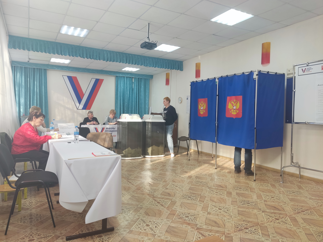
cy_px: 121
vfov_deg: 54.9
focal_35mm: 25
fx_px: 233
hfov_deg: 69.4
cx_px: 162
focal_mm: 4.71
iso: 55
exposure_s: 1/50
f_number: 1.79
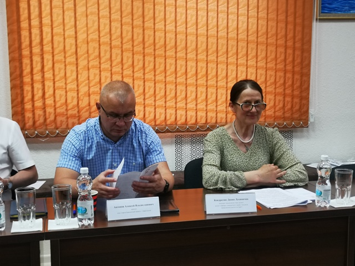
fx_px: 503
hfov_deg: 38.9
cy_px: 133
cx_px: 178
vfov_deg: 29.7
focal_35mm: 49
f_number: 1.8
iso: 125
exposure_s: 1/100
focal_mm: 5.58
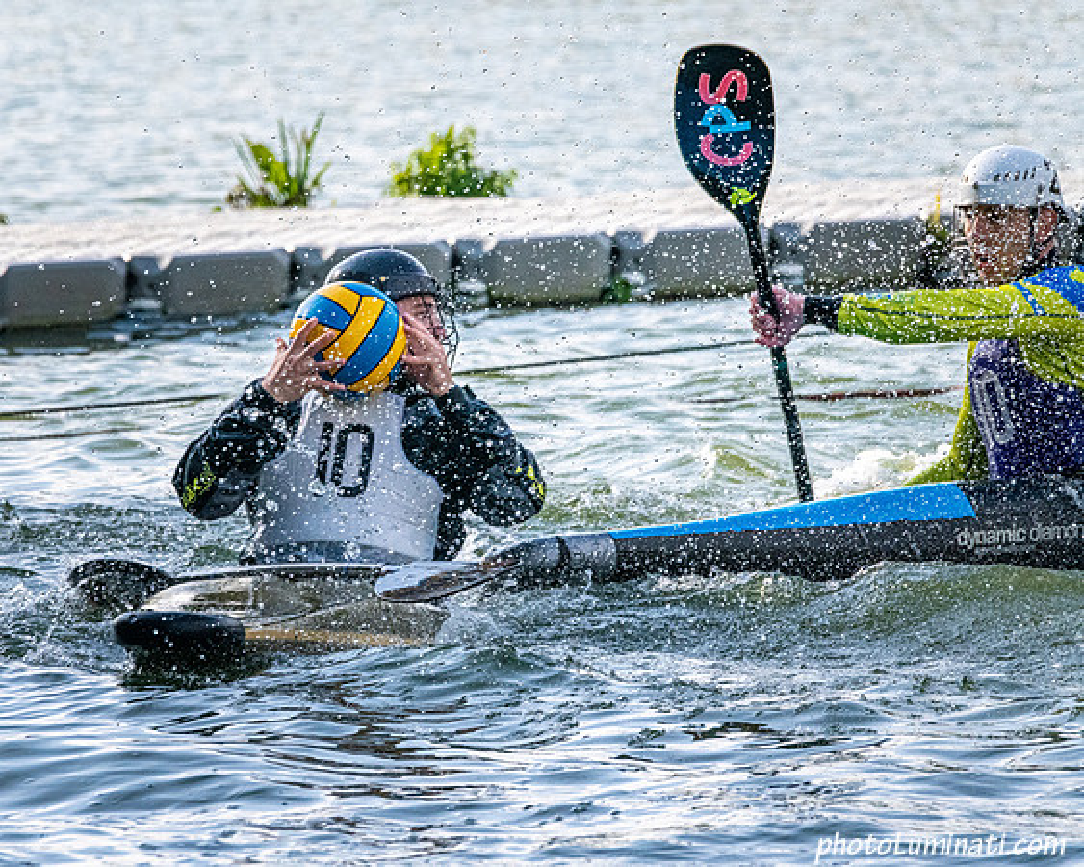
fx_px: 15082
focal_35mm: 470
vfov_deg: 3.3
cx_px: 405
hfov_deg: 4.1
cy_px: 453
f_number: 11
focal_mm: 400
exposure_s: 1/3200
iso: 2500
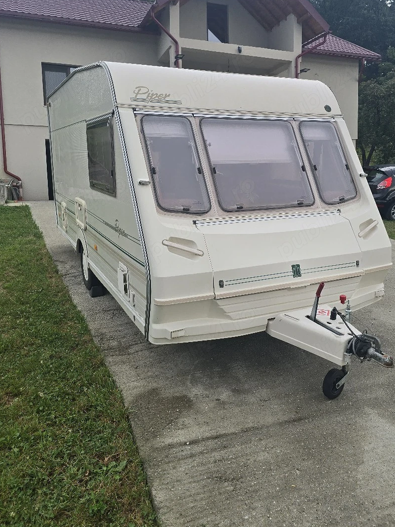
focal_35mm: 29
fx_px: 441
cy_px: 238
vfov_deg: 61.5
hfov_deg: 48.0
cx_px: 235
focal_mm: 6.3
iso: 25
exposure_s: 1/182
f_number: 1.7
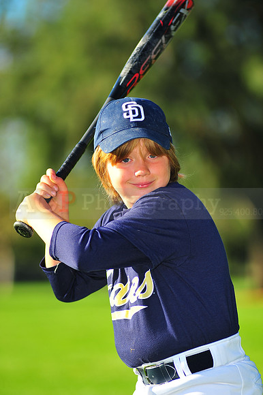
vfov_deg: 11.4
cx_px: 132
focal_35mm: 180
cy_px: 198
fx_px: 1975
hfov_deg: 7.6
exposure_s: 1/1250
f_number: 3.5
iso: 200
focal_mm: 180
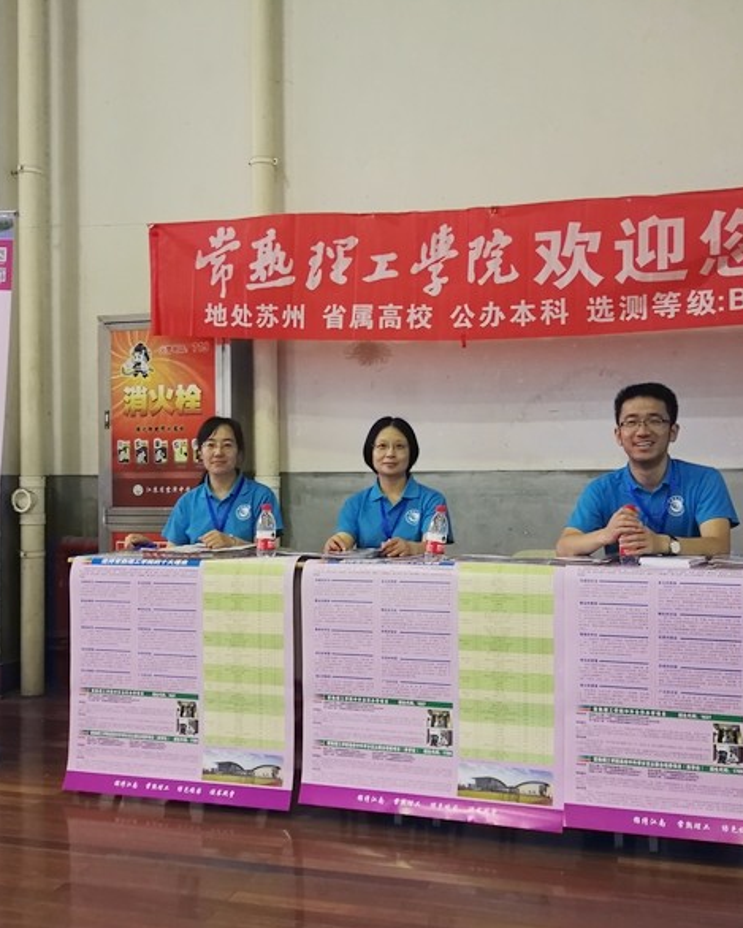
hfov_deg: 41.2
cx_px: 371
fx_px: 989
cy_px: 467
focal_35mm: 36
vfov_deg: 50.3
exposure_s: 1/25
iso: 320
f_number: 2.2
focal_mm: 3.95
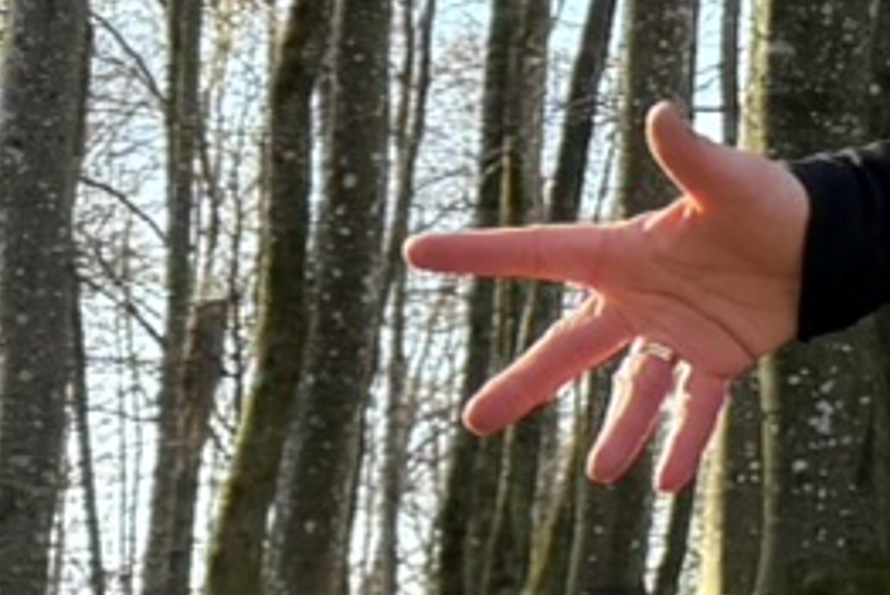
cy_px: 126
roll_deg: -0.9
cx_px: 3071
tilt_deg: +6.9
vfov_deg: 7.0
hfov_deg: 8.2
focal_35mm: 195
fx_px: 4823
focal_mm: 6.76
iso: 100
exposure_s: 1/488
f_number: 1.78
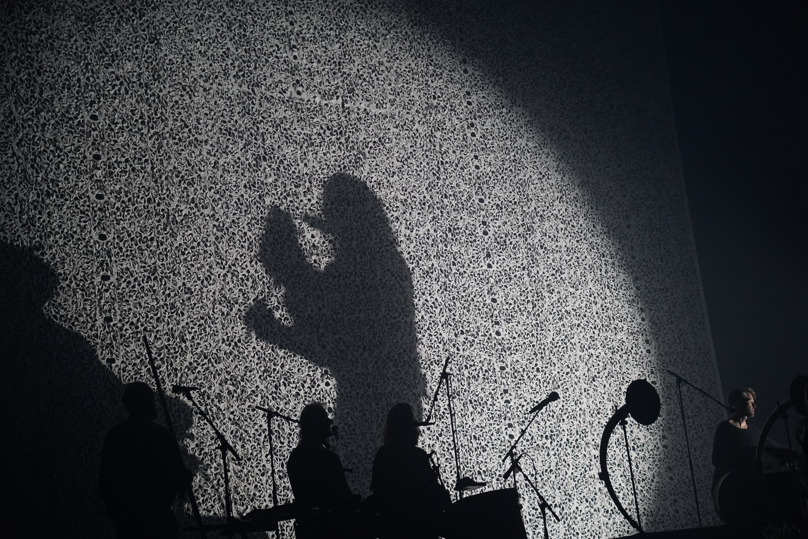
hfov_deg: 33.9
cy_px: 270
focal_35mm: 59
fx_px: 1324
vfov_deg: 23.0
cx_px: 404
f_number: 4
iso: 4000
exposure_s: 1/160
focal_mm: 59
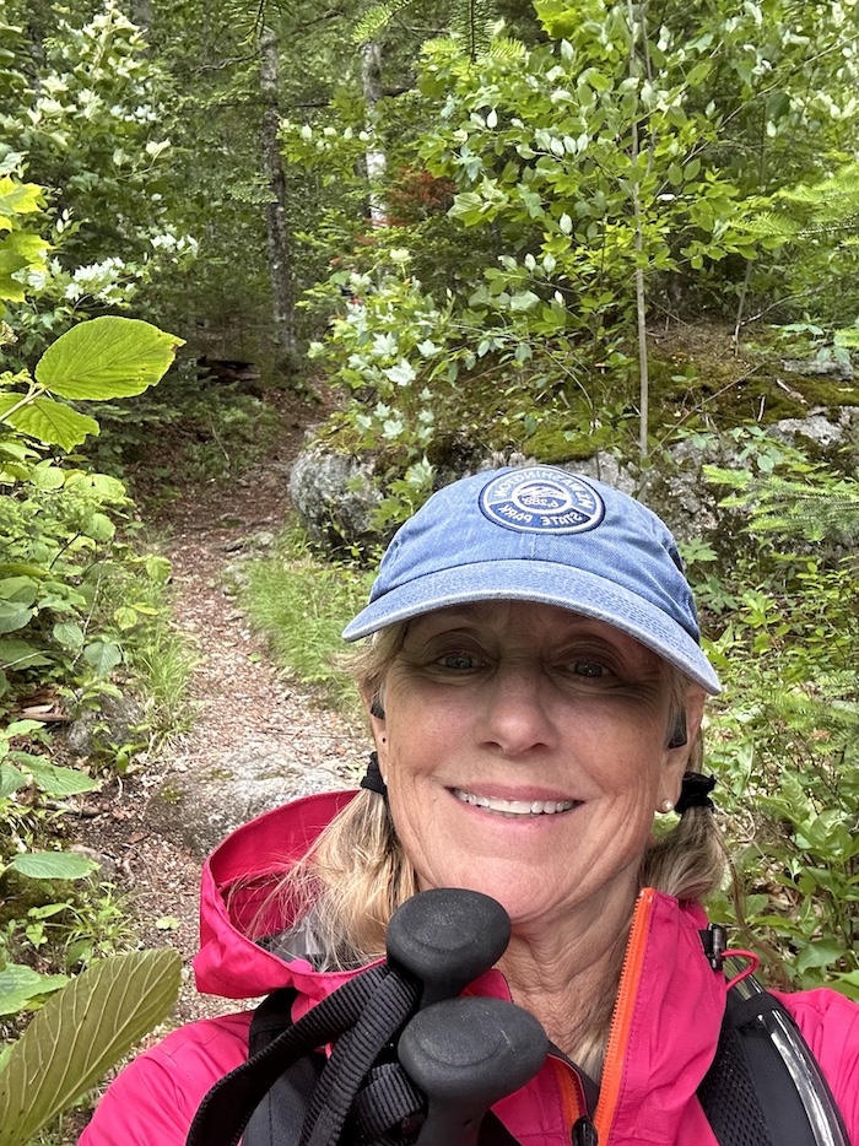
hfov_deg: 46.8
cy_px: 573
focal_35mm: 30
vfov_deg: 60.0
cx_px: 430
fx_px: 993
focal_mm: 2.69
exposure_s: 1/60
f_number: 1.9
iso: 100
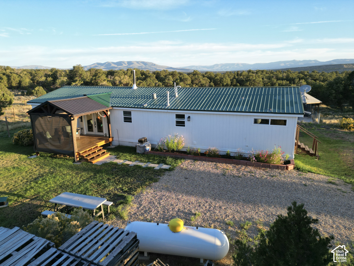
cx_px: 177
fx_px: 245
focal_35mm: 24
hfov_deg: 71.6
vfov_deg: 56.8
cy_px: 133
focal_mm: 6.72
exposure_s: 1/640
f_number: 1.7
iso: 100
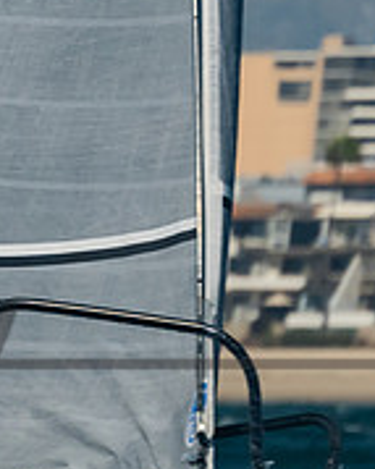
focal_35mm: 1545
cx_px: -123
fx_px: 21452
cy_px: 125
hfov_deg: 1.0
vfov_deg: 1.3
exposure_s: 1/1000
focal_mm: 200
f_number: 6.3
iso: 160
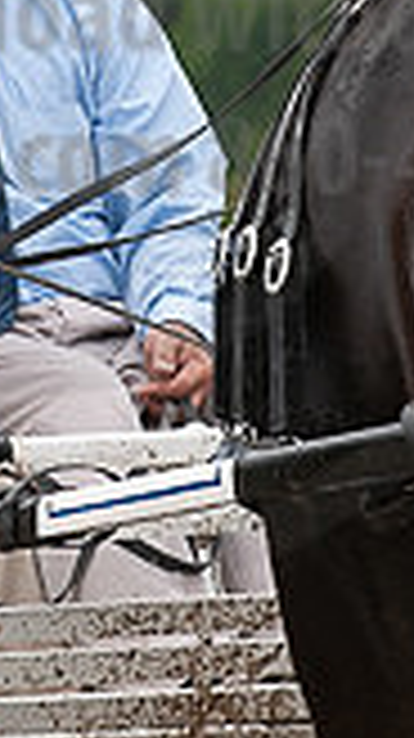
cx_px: 22
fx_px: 12575
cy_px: 7
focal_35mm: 643
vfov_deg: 3.4
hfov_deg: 1.9
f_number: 5.6
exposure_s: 1/1000
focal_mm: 200
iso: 900
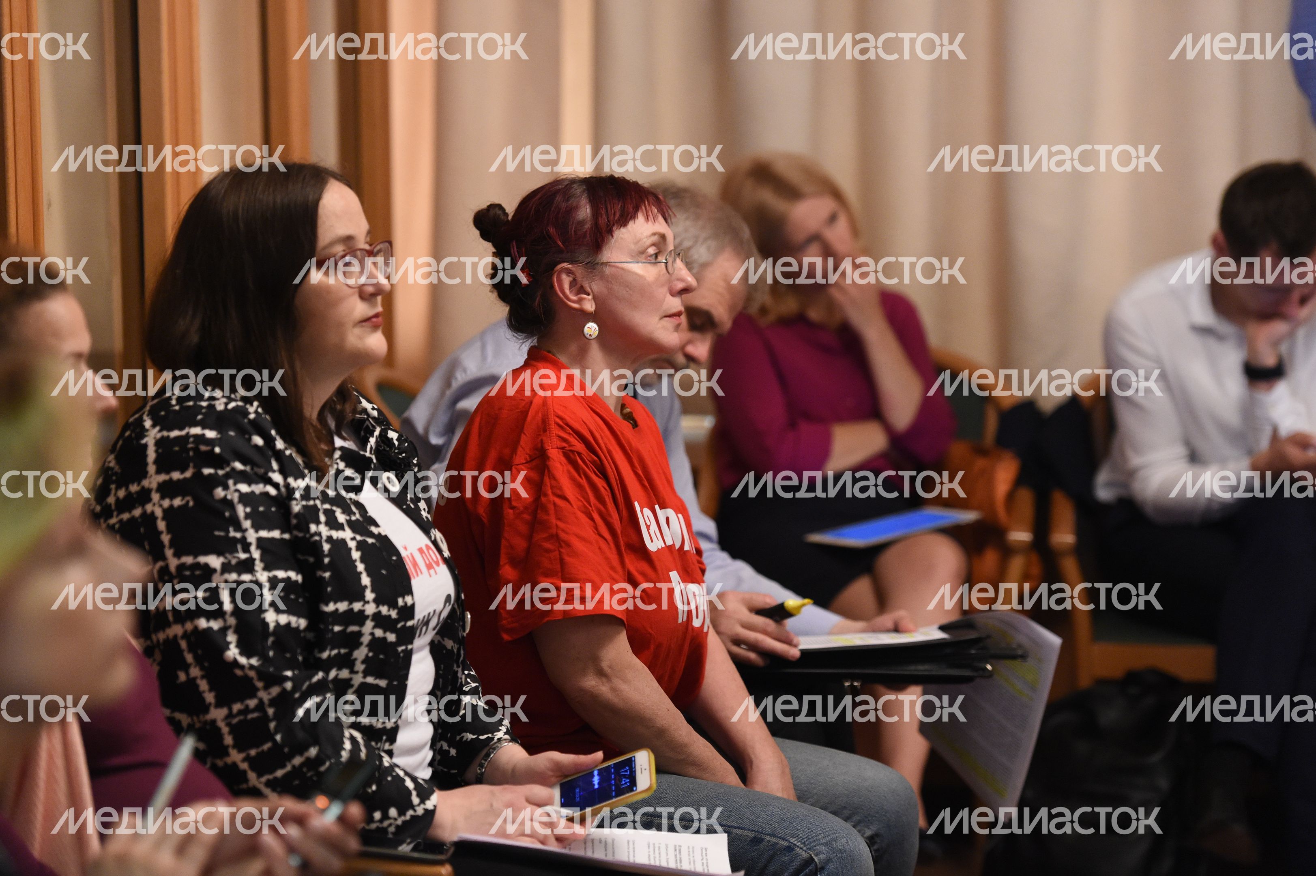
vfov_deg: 11.8
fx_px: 4238
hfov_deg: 17.7
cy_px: 438
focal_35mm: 116
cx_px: 658
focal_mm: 116
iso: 5000
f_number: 3.2
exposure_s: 1/250
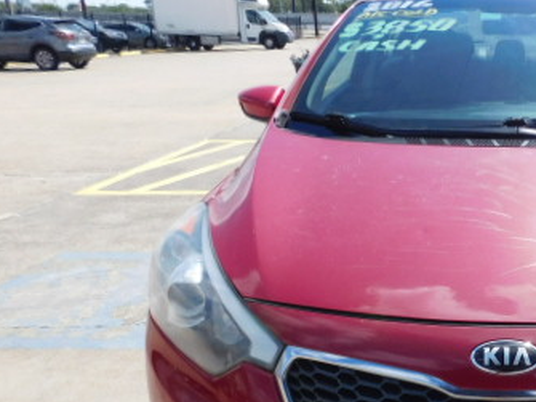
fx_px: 681
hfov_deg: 39.2
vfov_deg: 32.3
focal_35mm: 44
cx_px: 504
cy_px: 293
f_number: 6
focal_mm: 4
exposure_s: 1/400
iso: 125
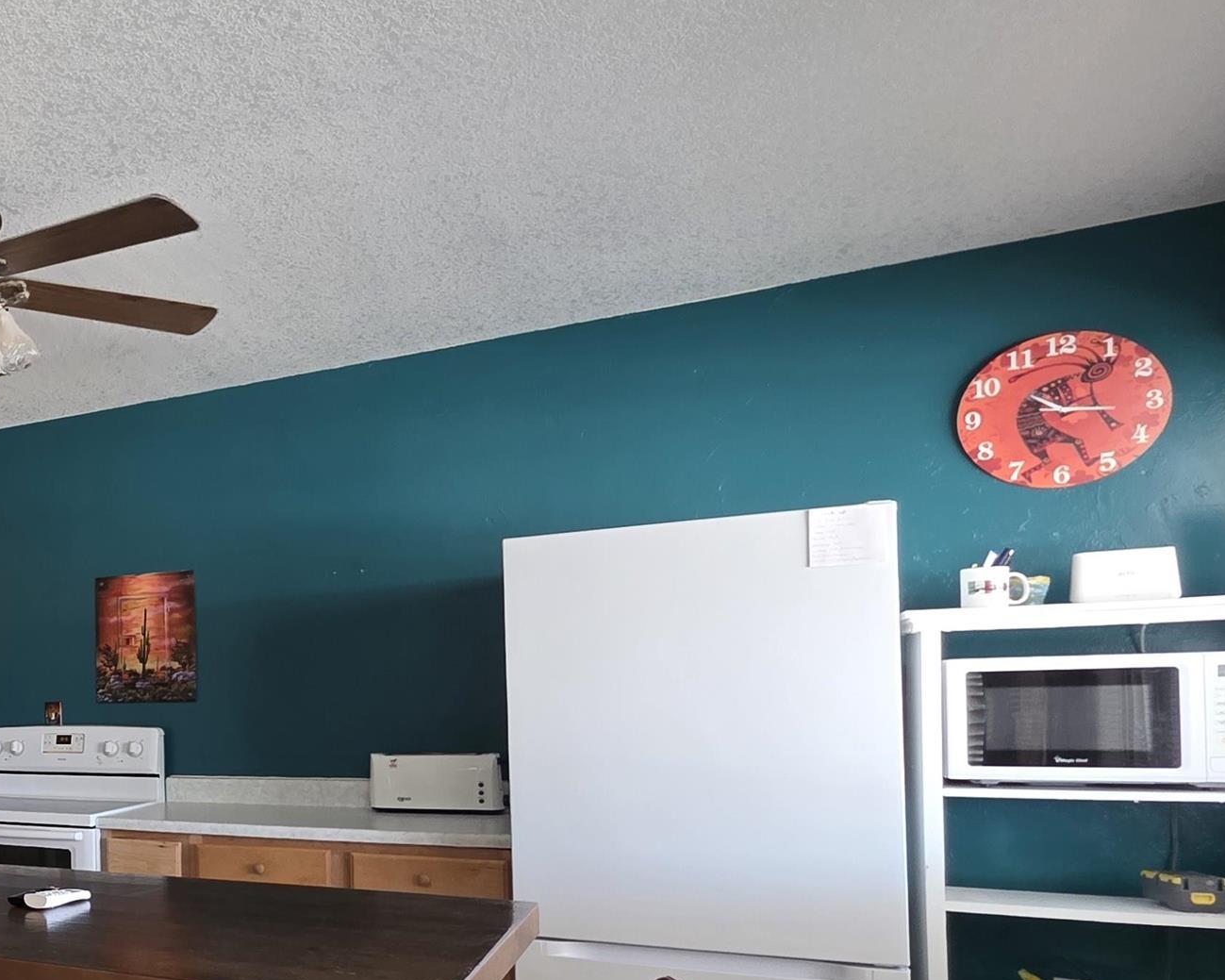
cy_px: 706
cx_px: -114
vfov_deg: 47.1
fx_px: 1088
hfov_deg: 44.9
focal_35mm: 30
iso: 160
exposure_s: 1/60
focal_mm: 2.2
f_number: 1.9
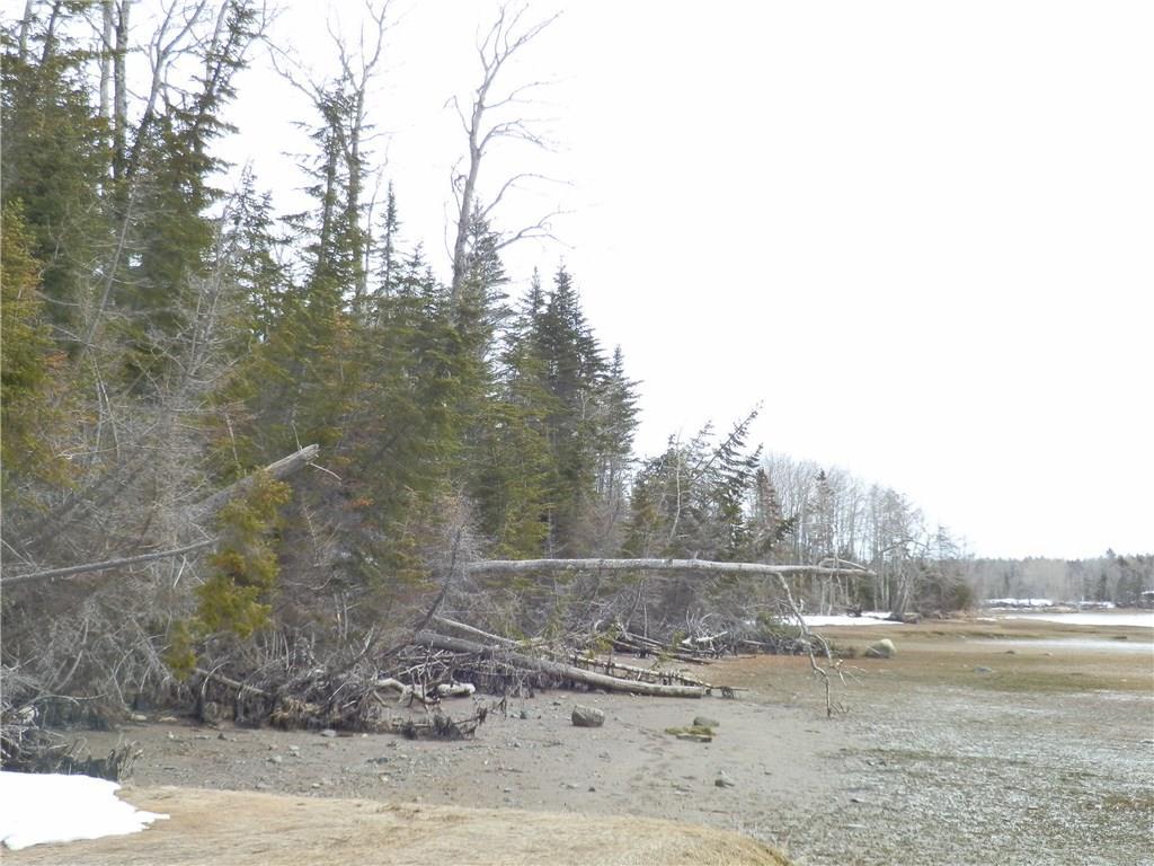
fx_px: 1734
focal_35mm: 52
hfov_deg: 36.8
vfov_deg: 28.0
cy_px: 433
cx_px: 577
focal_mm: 9.38
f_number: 3.8
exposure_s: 1/160
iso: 80
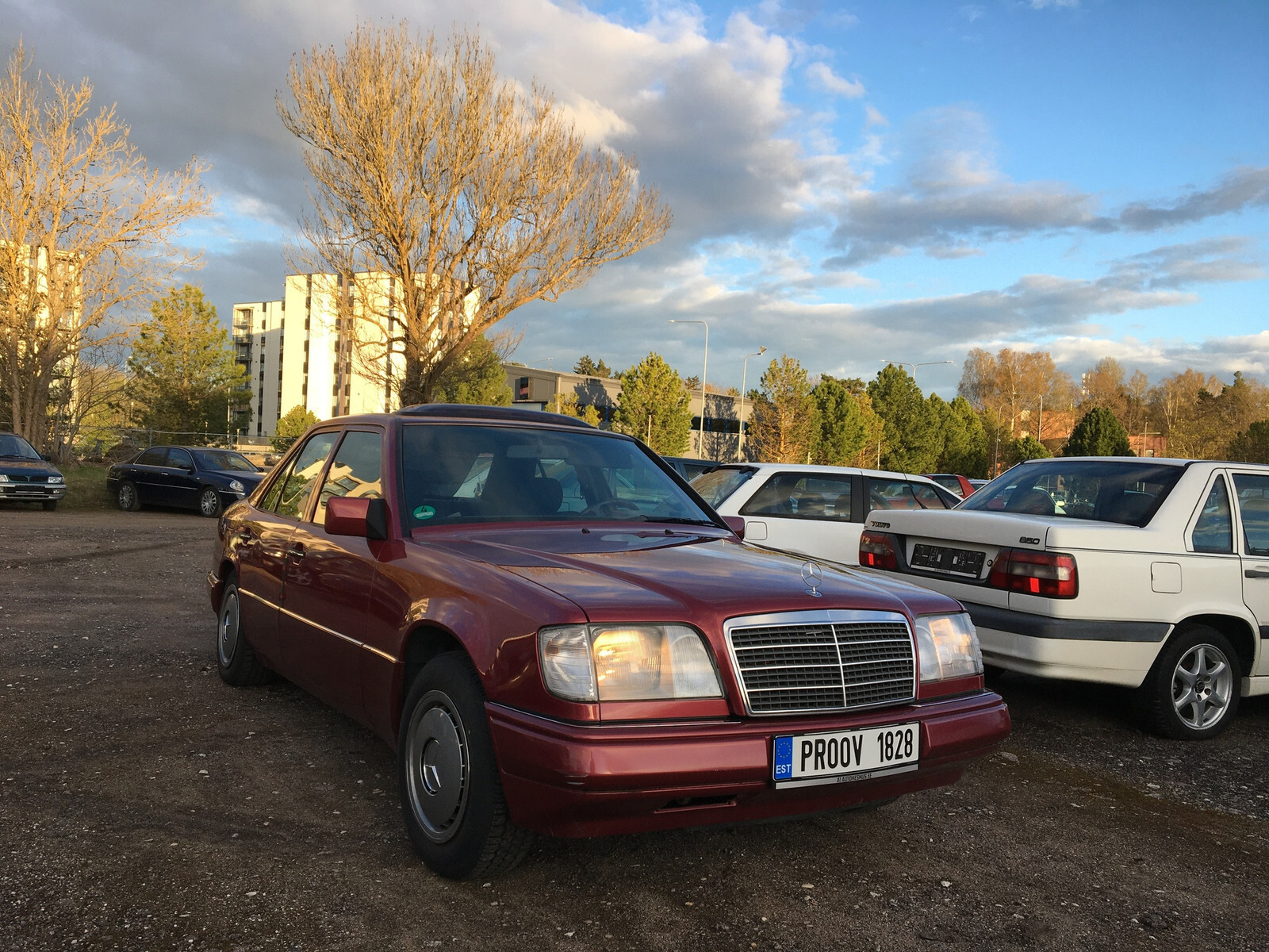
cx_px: 634
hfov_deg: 61.7
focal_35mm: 29
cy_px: 476
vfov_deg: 48.2
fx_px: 1063
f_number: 2.2
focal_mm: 4.15
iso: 25
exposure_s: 1/371
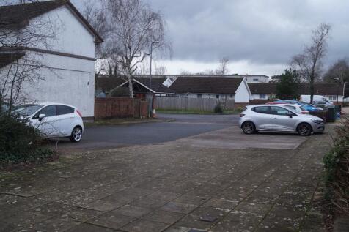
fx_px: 378
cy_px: 116
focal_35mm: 39
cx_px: 174
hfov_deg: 49.6
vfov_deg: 34.2
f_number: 5.6
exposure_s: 1/100
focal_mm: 26
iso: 100
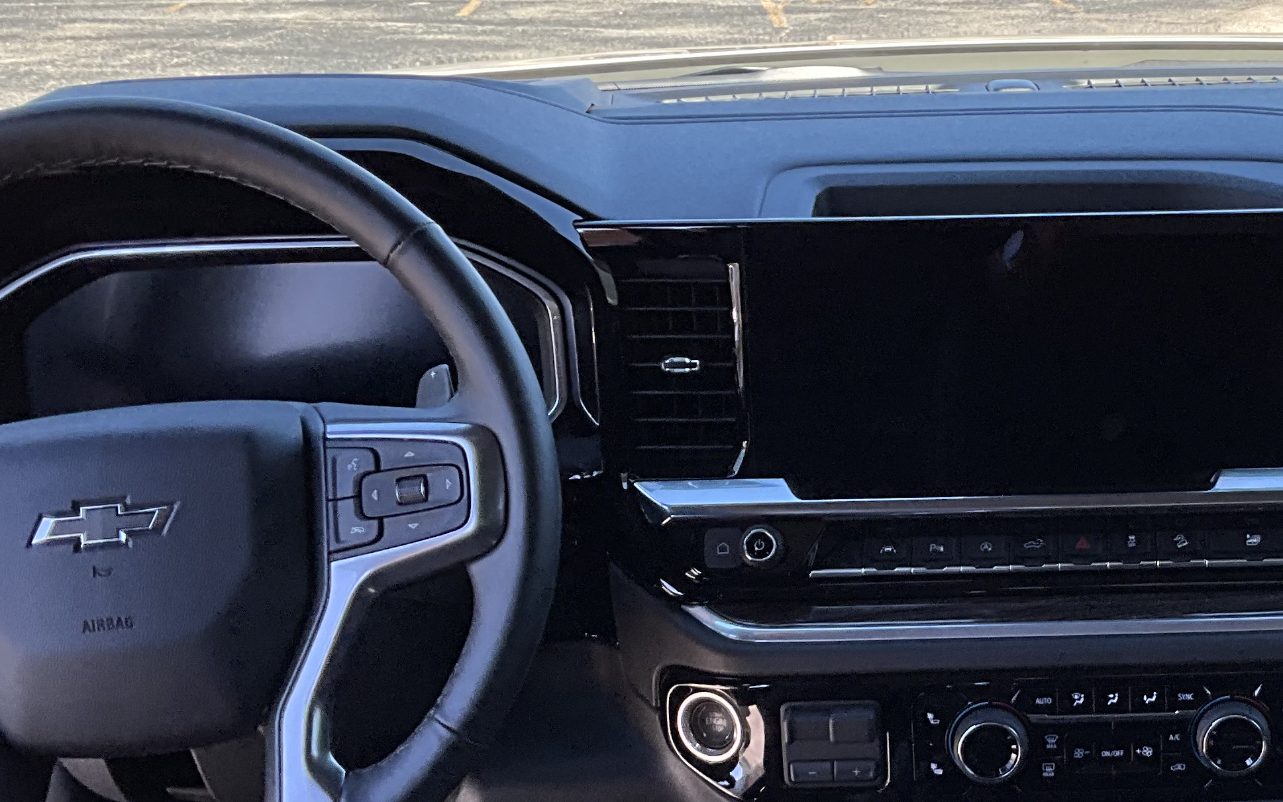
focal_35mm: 64
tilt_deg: -17.8
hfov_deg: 30.5
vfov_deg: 20.3
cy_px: 497
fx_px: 2237
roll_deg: -1.0
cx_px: 1164
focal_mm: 3
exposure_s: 1/147
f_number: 1.8
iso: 20
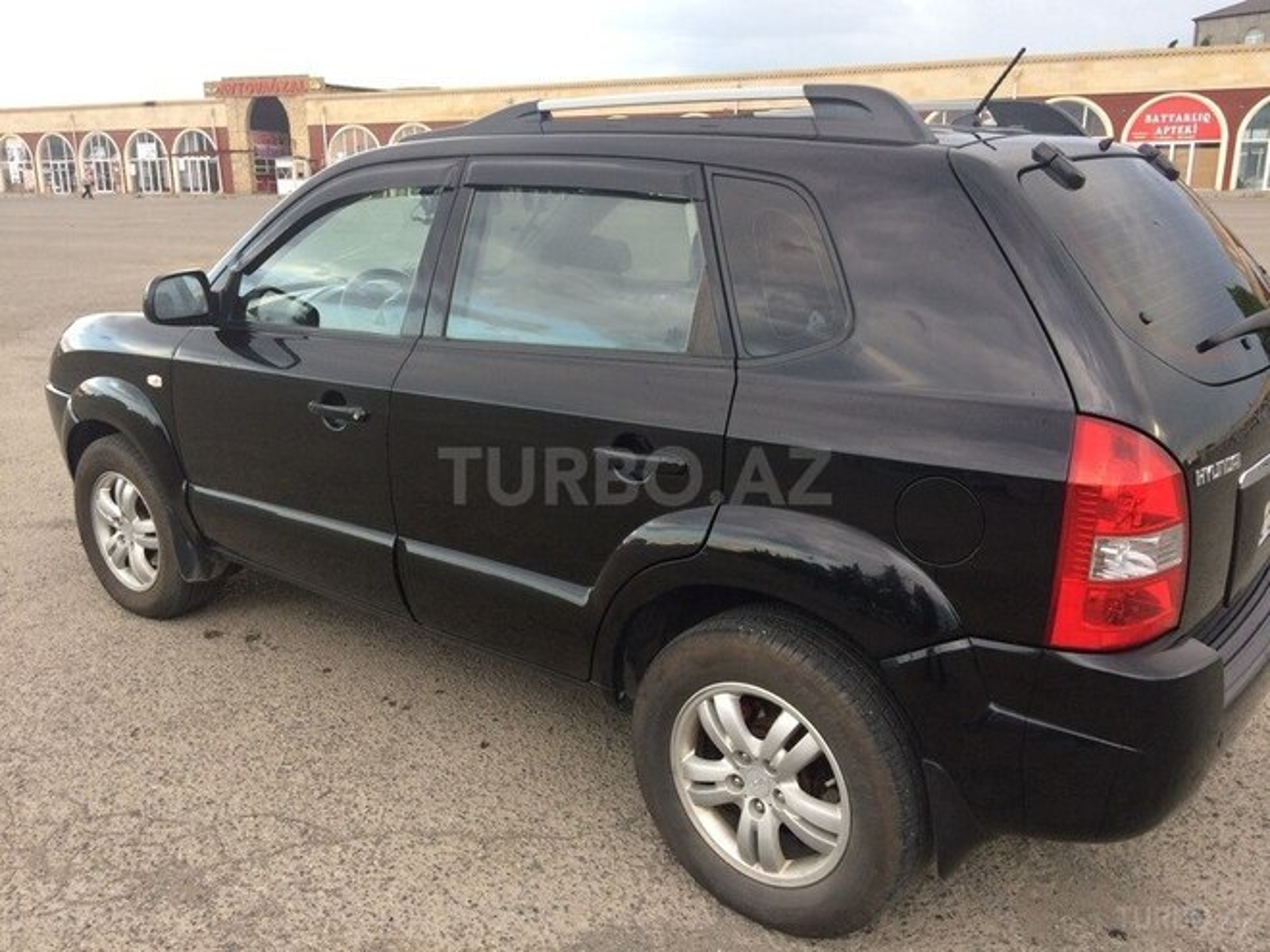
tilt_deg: -14.0
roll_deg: -0.3
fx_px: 1064
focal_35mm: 29
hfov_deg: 61.7
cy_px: 476
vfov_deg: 48.2
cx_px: 635
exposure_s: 1/33
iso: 40
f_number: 2.2
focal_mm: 4.15
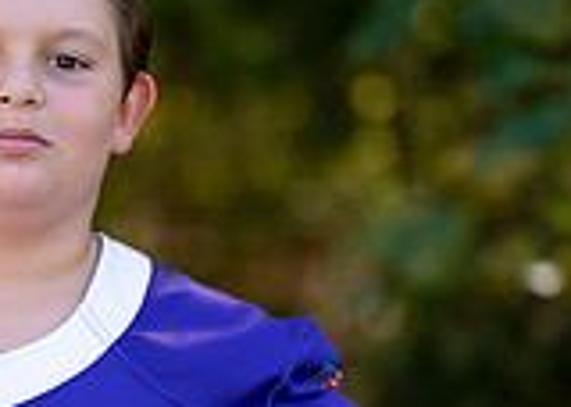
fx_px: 3484
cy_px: 450
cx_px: 48
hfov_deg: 9.3
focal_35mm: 215
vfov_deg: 6.7
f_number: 1.2
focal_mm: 50
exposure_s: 1/2000
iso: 100
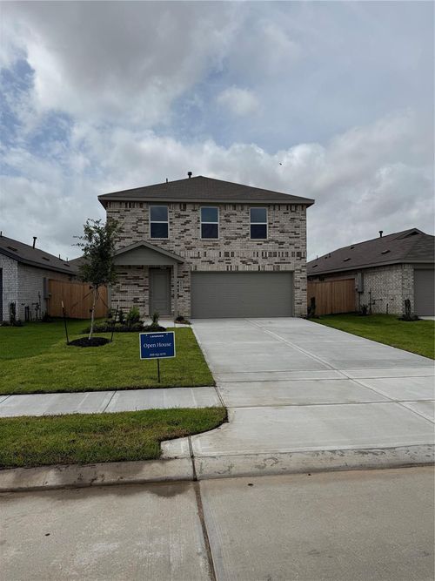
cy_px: 290
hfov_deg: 56.8
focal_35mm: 24
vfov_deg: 71.6
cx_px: 218
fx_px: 402
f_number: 1.78
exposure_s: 1/11905
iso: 80
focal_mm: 6.76
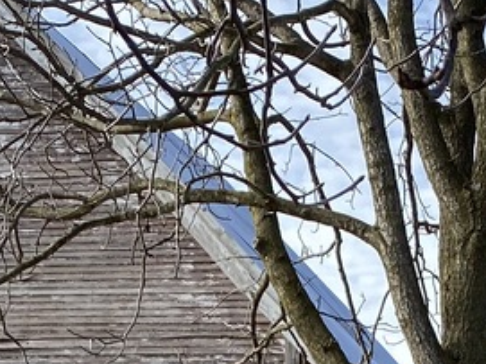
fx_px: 1937
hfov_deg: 14.3
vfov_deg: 9.5
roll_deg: -0.8
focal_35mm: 138
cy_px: 871
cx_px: 282
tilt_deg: -3.6
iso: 32
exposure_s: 1/1093
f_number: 1.8
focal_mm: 4.25
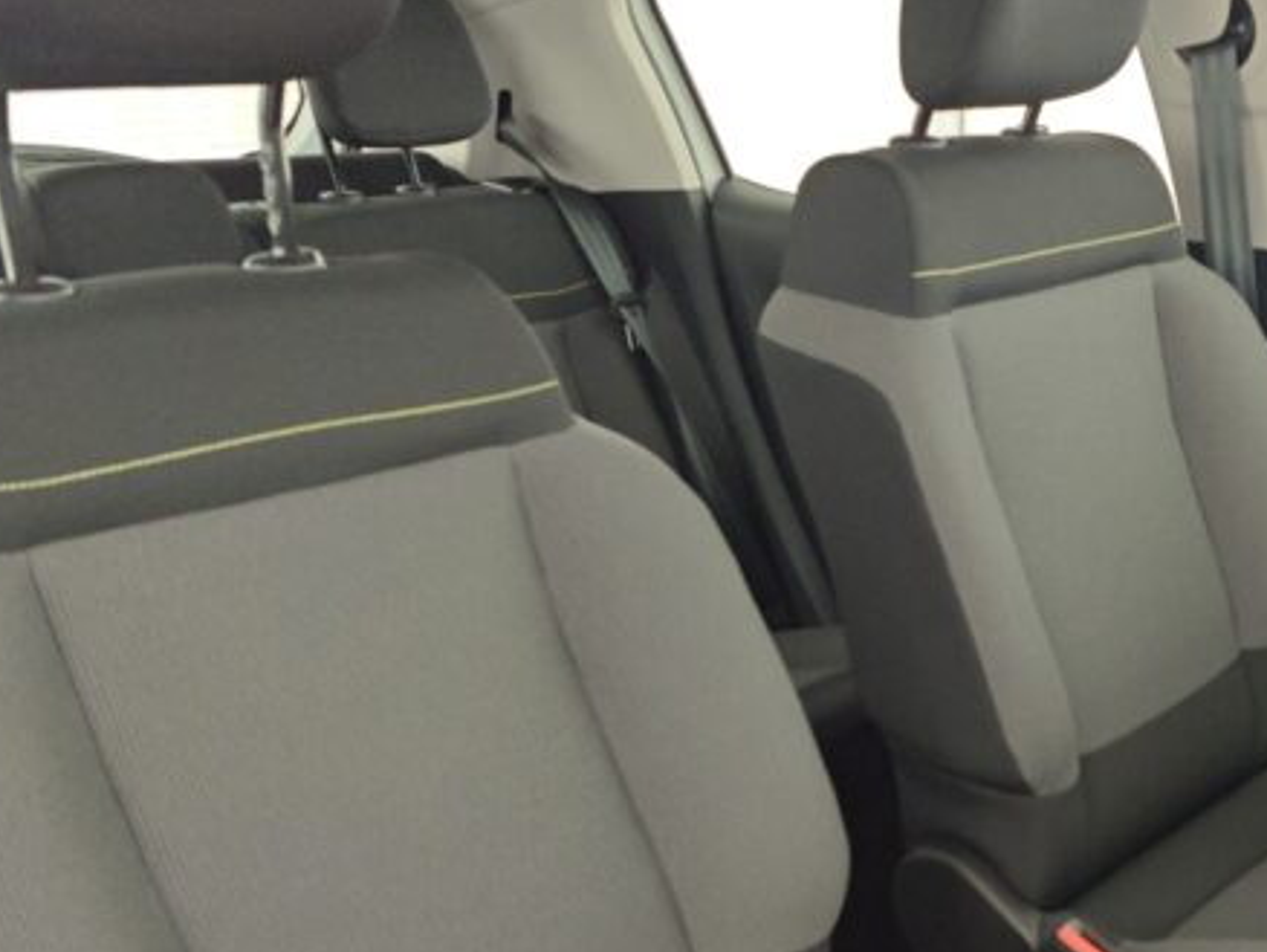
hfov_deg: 43.5
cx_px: 929
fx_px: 1538
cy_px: 810
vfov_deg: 33.0
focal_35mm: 42
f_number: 1.6
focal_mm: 6.55
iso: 164
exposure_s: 1/100
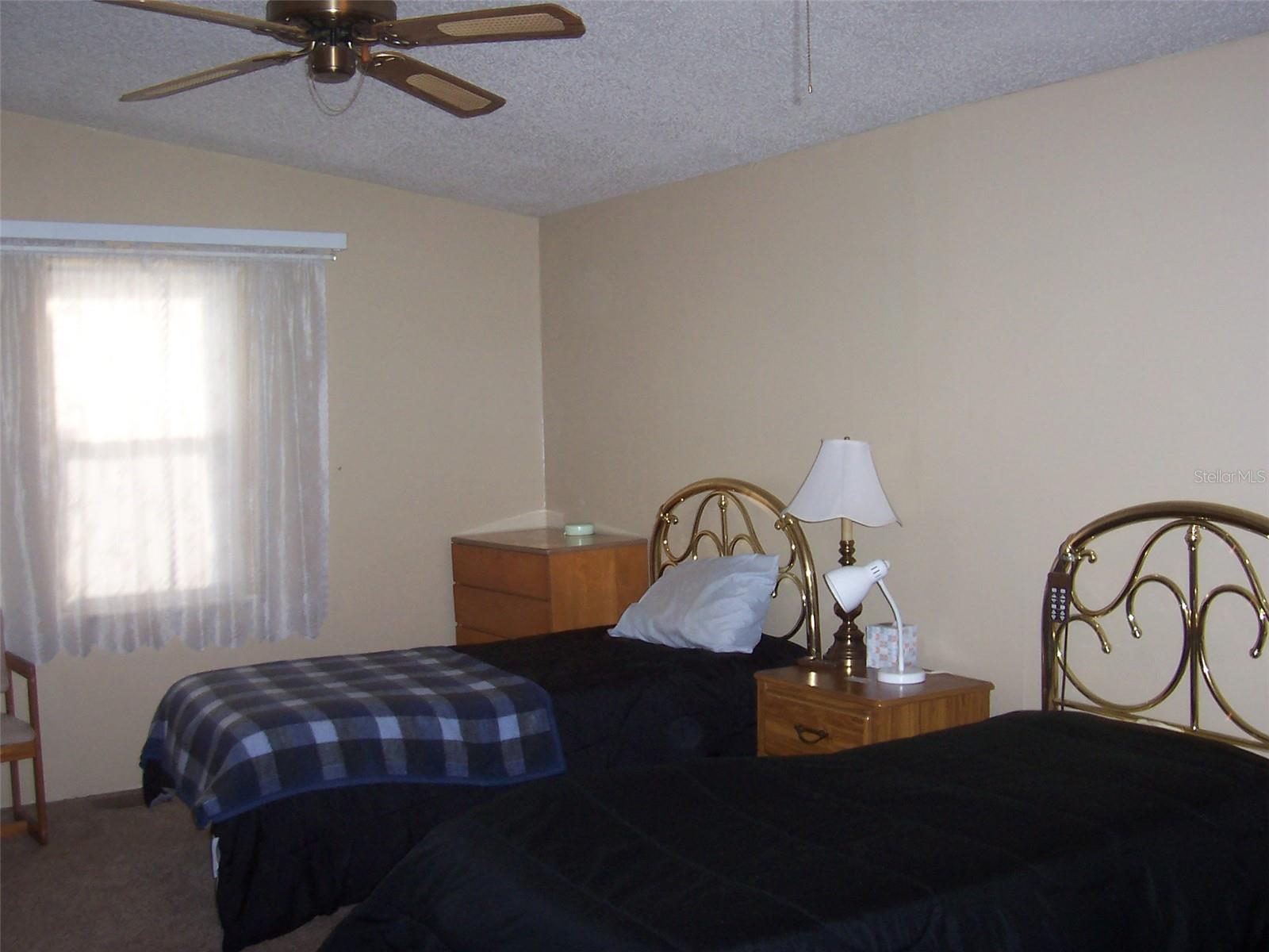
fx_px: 1356
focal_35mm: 37
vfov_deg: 38.7
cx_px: 634
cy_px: 476
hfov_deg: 50.1
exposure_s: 1/60
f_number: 2.8
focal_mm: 5.6
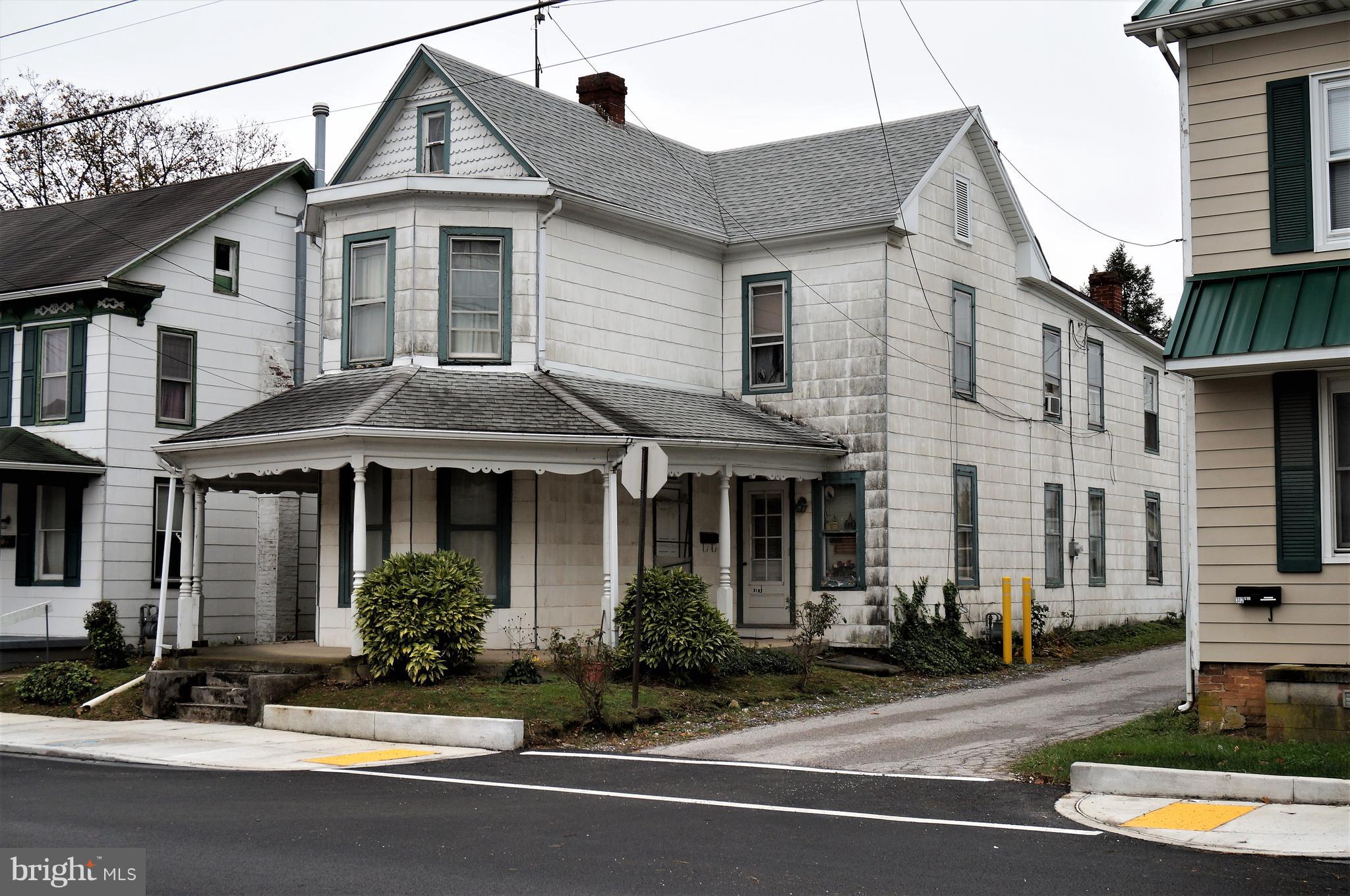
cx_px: 675
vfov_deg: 29.8
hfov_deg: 43.7
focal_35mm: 45
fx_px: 1685
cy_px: 448
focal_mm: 30
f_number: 8
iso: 200
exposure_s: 1/80
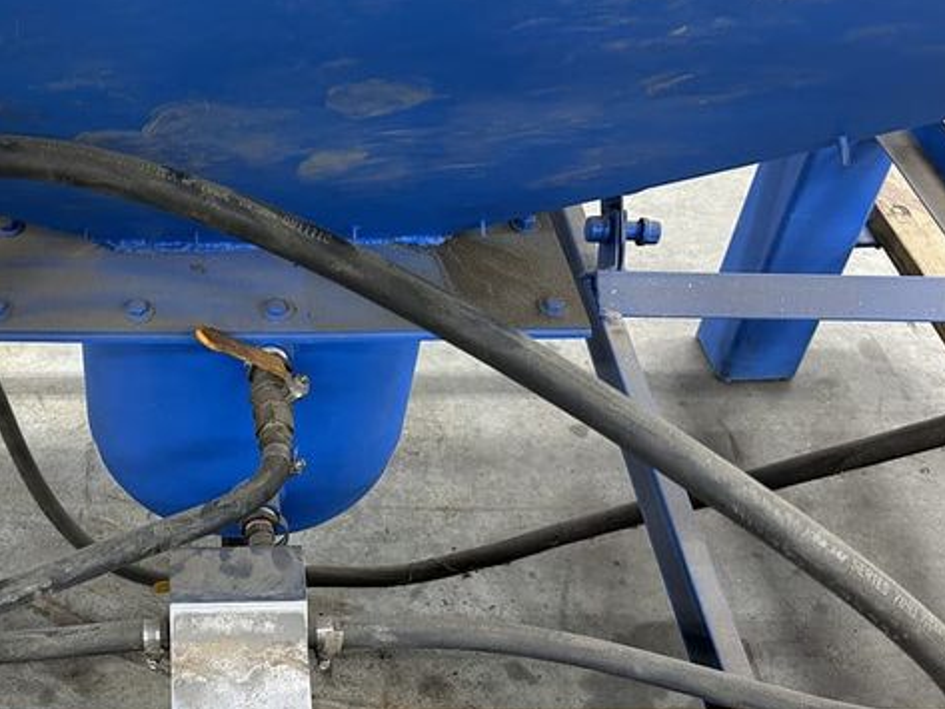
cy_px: 459
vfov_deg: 32.7
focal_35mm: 44
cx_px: 188
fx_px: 1201
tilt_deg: -45.6
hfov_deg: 41.1
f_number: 1.5
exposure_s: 1/60
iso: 160
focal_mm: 5.7
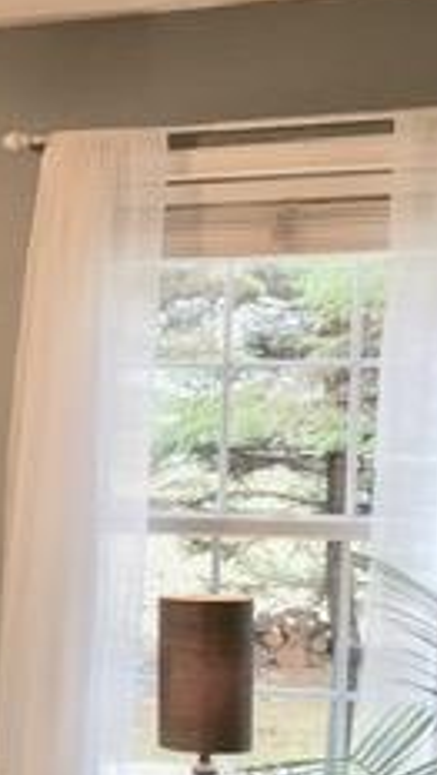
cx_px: -470
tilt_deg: -2.0
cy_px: 541
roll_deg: -1.5
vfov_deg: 24.3
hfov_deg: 12.2
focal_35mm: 87
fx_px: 1787
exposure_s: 1/30
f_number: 2.2
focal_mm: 4.15
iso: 80
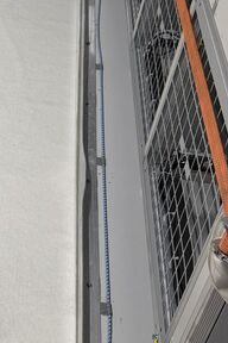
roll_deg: -1.0
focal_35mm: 78
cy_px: 164
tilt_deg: -38.6
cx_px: -169
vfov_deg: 26.0
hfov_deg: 15.3
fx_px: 741
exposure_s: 1/100
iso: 64
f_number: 1.78
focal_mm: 6.76
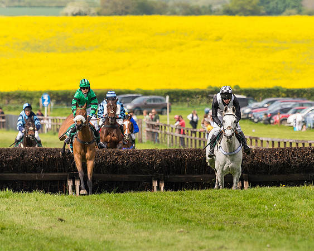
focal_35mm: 522
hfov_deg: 3.7
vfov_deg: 3.0
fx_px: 4851
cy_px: 143
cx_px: 206
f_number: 4
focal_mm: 200
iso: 400
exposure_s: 1/2500
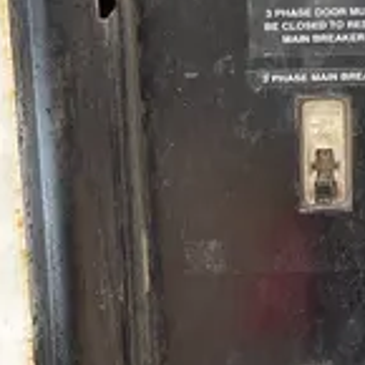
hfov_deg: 13.8
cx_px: 594
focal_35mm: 116
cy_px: -127
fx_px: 1384
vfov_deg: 14.3
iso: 50
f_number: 1.6
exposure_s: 1/486
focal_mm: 5.96
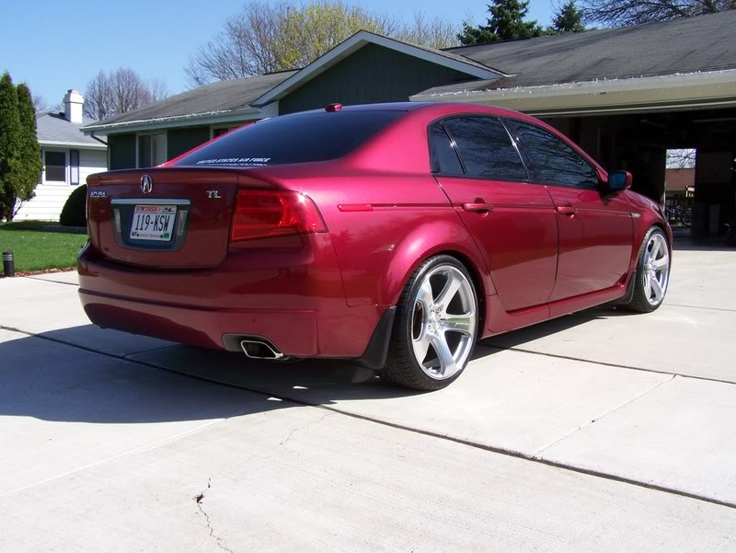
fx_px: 808
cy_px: 276
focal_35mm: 38
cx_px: 368
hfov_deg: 49.0
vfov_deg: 37.8
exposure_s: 1/500
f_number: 4
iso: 80
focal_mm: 6.3
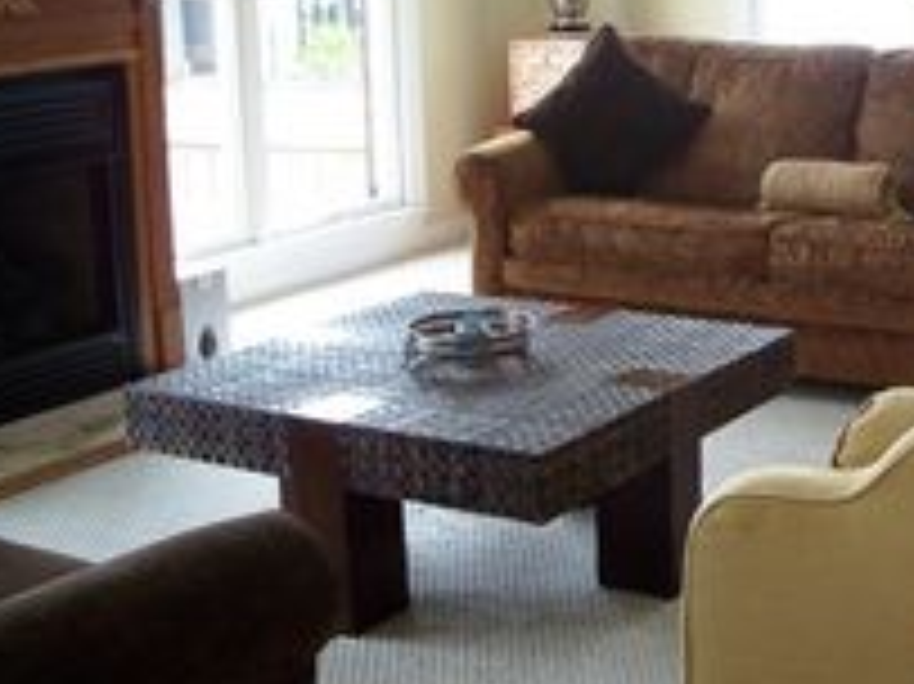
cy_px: 234
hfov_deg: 28.4
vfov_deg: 21.8
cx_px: 725
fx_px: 1768
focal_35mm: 67
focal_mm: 7.8
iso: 64
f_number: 2.8
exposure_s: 1/80
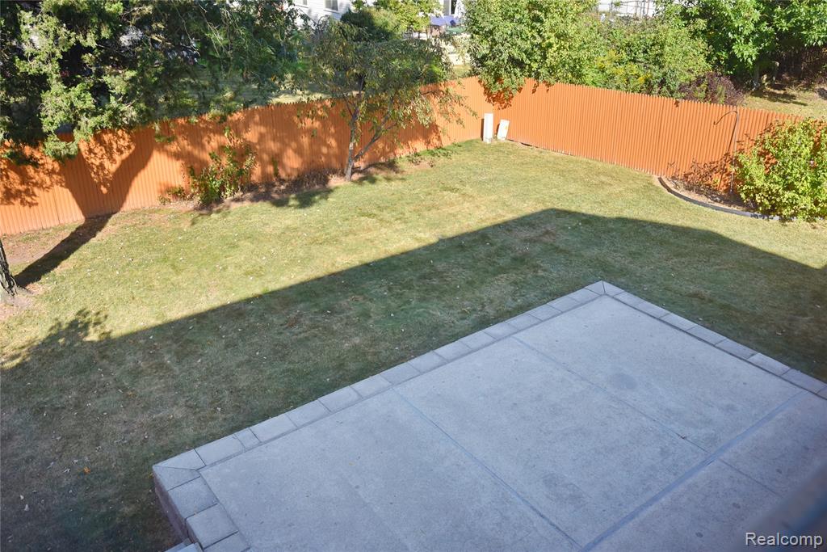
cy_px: 276
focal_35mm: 29
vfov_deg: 45.0
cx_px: 414
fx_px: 666
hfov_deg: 63.7
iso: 640
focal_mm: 29
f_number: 10
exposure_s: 1/400
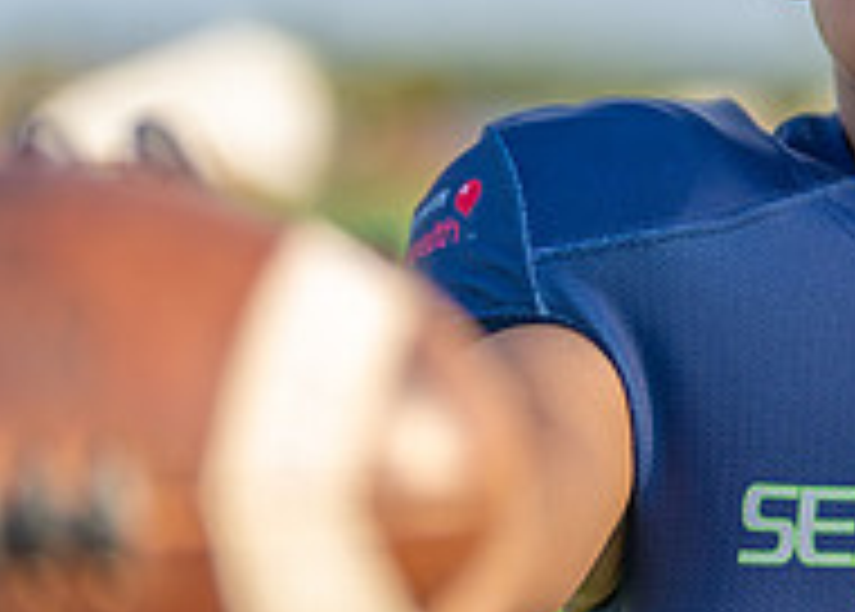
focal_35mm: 169
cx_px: 963
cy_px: 158
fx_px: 4107
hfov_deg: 11.7
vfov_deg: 8.5
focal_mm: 50
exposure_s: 1/5000
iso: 100
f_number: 1.2
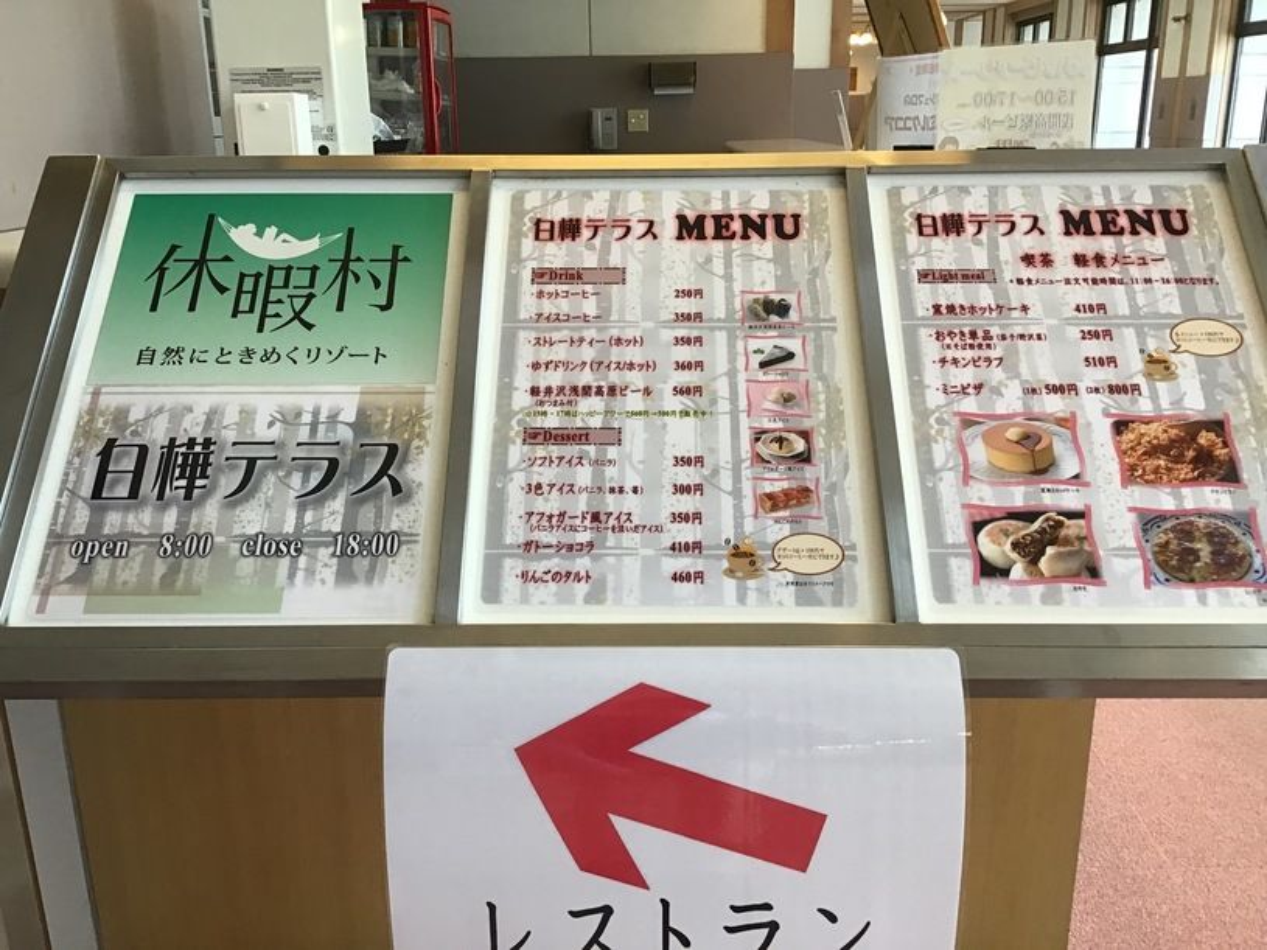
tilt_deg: -19.5
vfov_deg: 45.4
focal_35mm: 31
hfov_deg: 58.4
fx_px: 1134
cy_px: 475
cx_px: 634
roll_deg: +1.2
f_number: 2.4
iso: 40
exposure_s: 1/33
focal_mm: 3.3
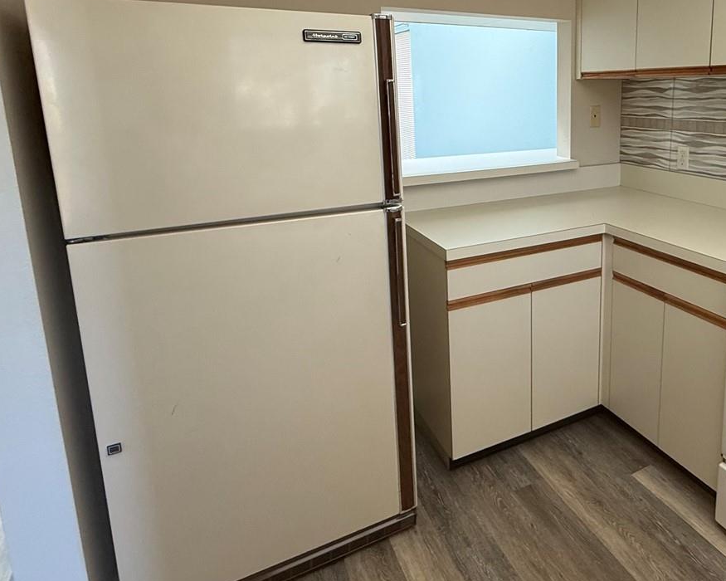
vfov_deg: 55.6
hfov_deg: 64.9
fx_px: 537
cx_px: 524
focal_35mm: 25
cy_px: 193
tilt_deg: -9.2
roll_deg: -0.2
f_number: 2.2
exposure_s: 1/120
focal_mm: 2.22
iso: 200
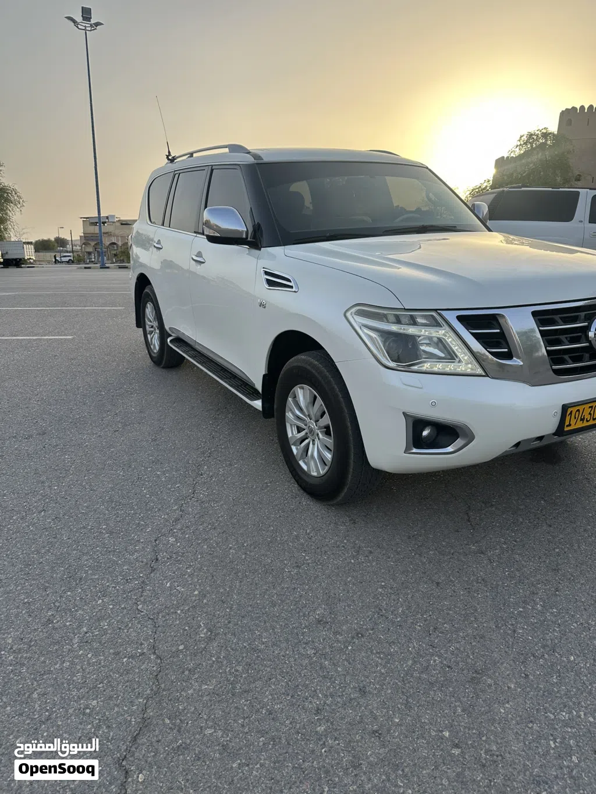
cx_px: 298
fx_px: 551
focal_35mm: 24
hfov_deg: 56.8
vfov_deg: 71.6
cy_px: 397
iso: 80
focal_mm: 6.86
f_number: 1.78
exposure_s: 1/1845
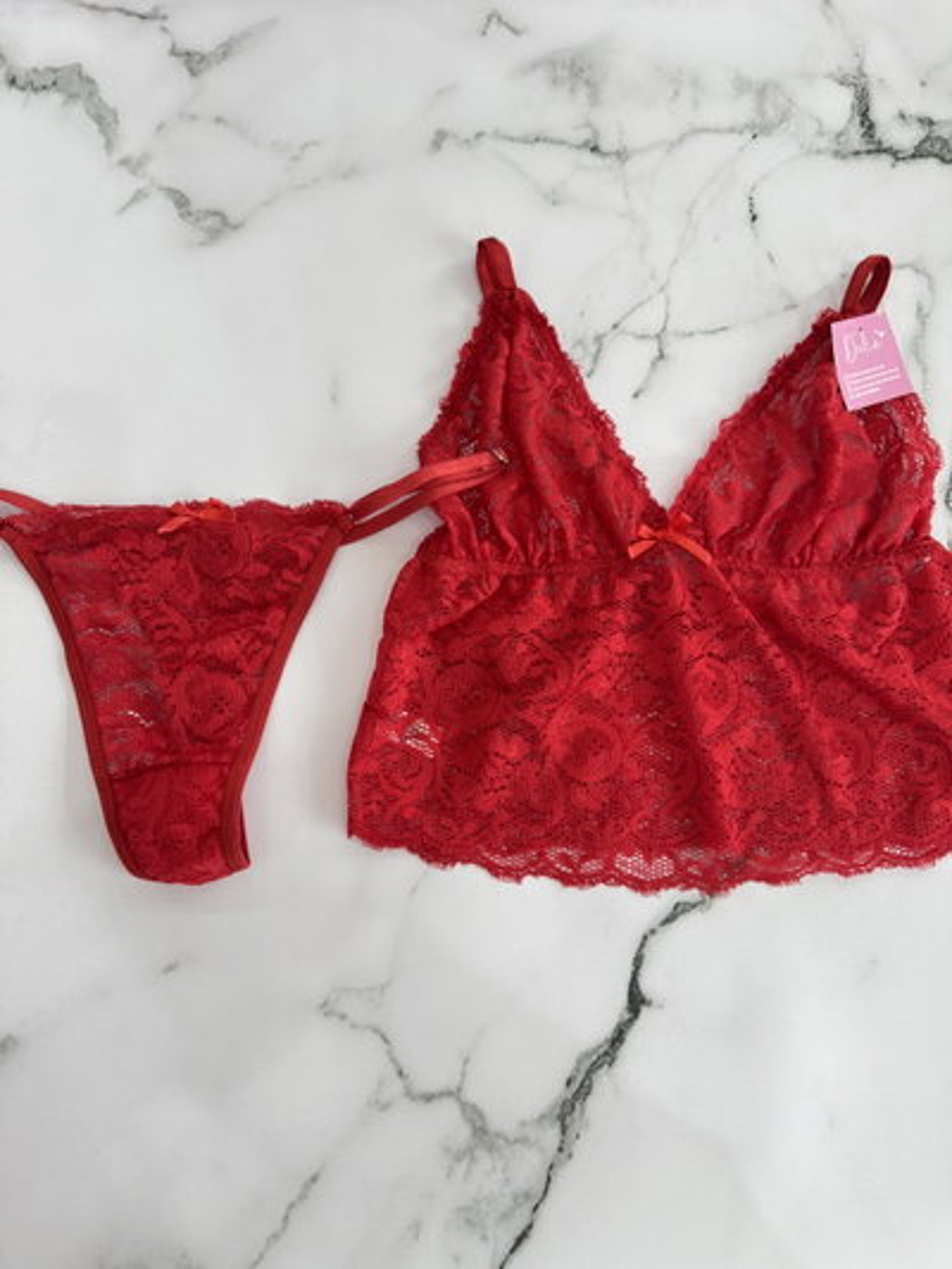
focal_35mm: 24
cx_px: 476
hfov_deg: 56.8
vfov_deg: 71.6
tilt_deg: -80.3
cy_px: 634
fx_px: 880
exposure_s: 1/100
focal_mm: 6.76
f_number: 1.78
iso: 125
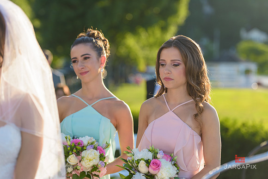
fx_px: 782
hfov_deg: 19.5
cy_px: 90
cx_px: 134
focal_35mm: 105
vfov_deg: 13.0
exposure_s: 1/1600
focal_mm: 105
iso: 200
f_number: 3.2
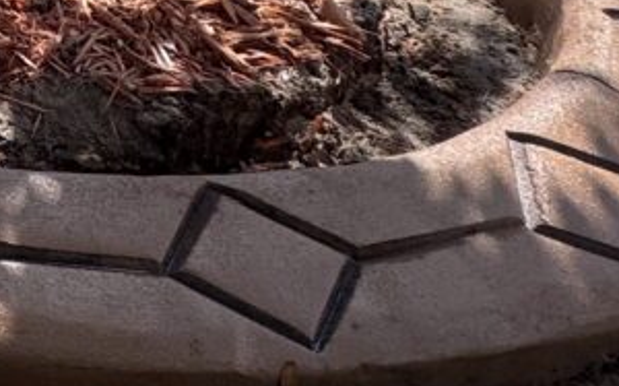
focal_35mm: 76
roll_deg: +0.8
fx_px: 1281
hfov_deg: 17.6
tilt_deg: -17.0
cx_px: -669
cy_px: -324
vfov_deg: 14.8
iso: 40
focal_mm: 2.22
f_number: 2.2
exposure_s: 1/631
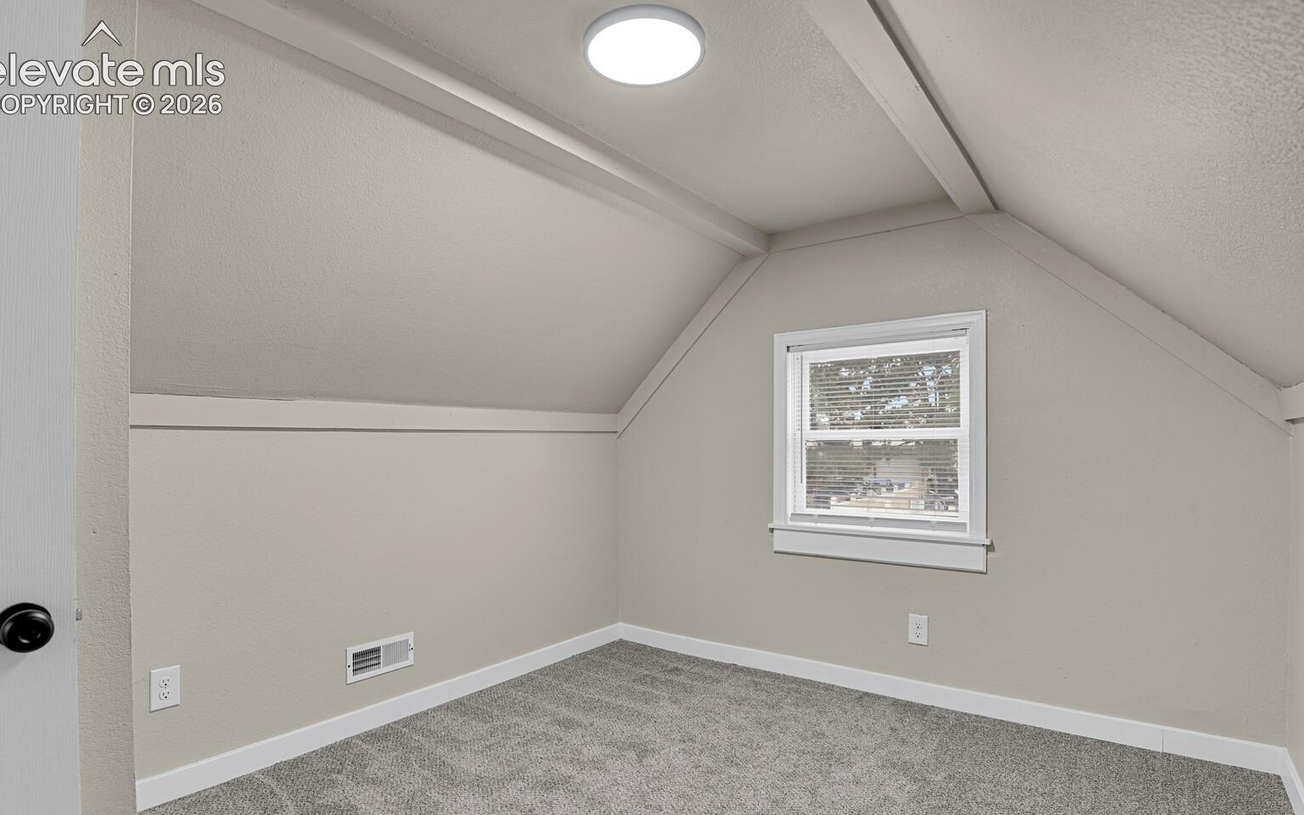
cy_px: 449
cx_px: 644
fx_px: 640
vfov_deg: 64.8
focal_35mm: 18
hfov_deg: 91.1
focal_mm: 17
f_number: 6.3
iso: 250
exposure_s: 1
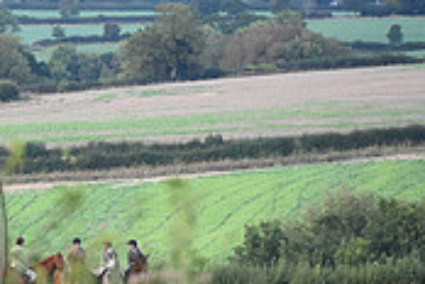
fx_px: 7874
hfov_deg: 3.1
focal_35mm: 667
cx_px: -274
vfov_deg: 2.1
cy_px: 211
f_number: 5.6
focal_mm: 200
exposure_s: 1/1250
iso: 3200
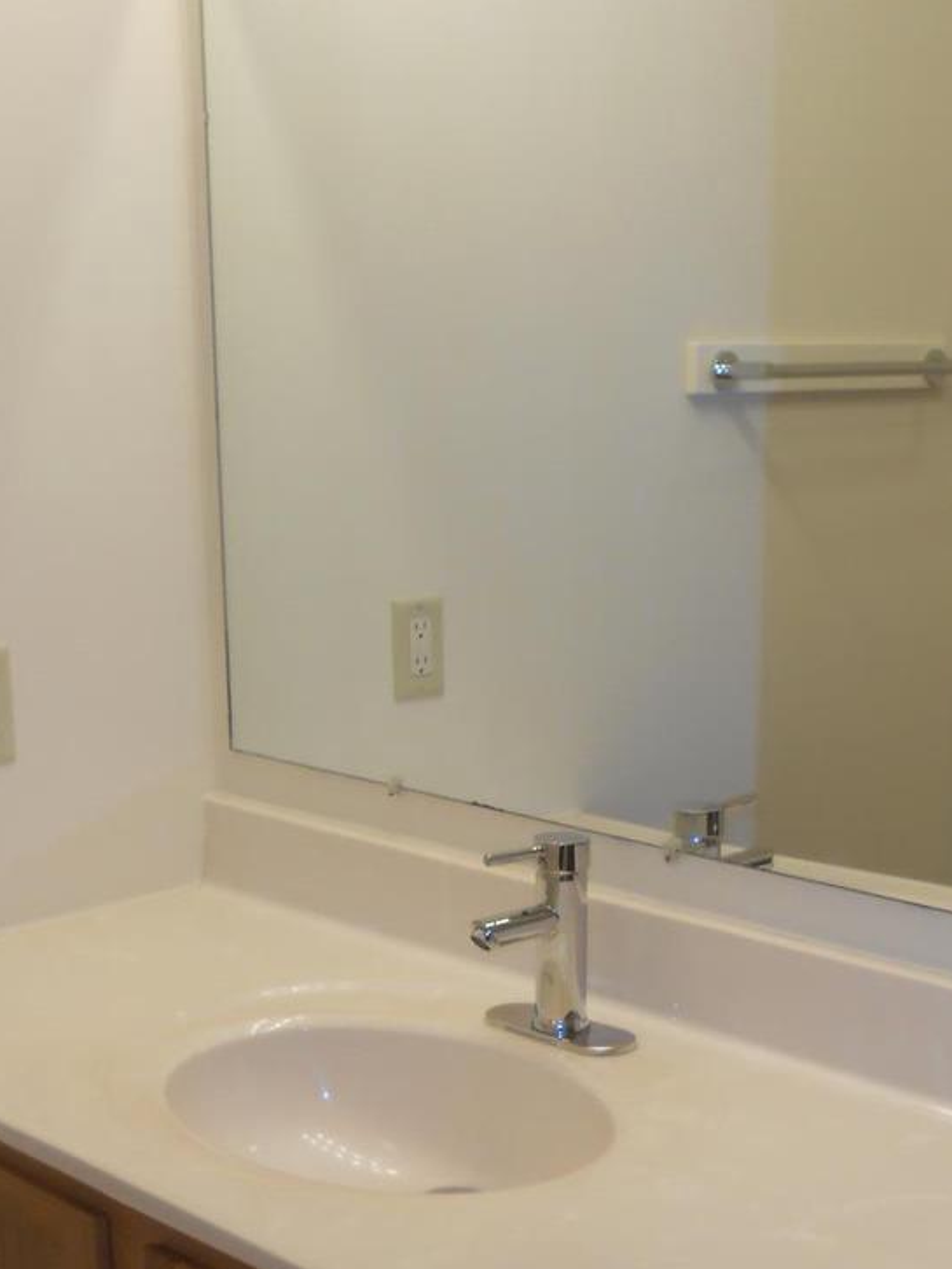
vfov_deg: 34.3
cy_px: 933
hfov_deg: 26.5
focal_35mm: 55
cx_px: 550
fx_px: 2016
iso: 80
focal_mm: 4.6
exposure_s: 1/40
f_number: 3.5
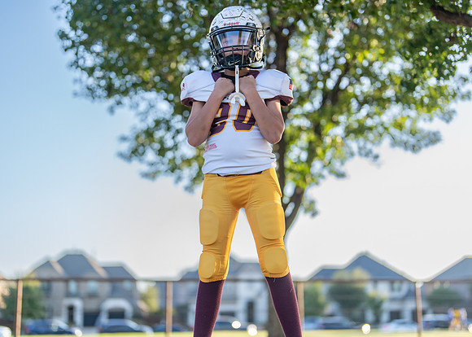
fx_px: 781
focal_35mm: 58
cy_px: 168
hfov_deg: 33.6
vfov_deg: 24.4
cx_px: 244
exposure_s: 1/1250
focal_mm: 50
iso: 100
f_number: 1.2
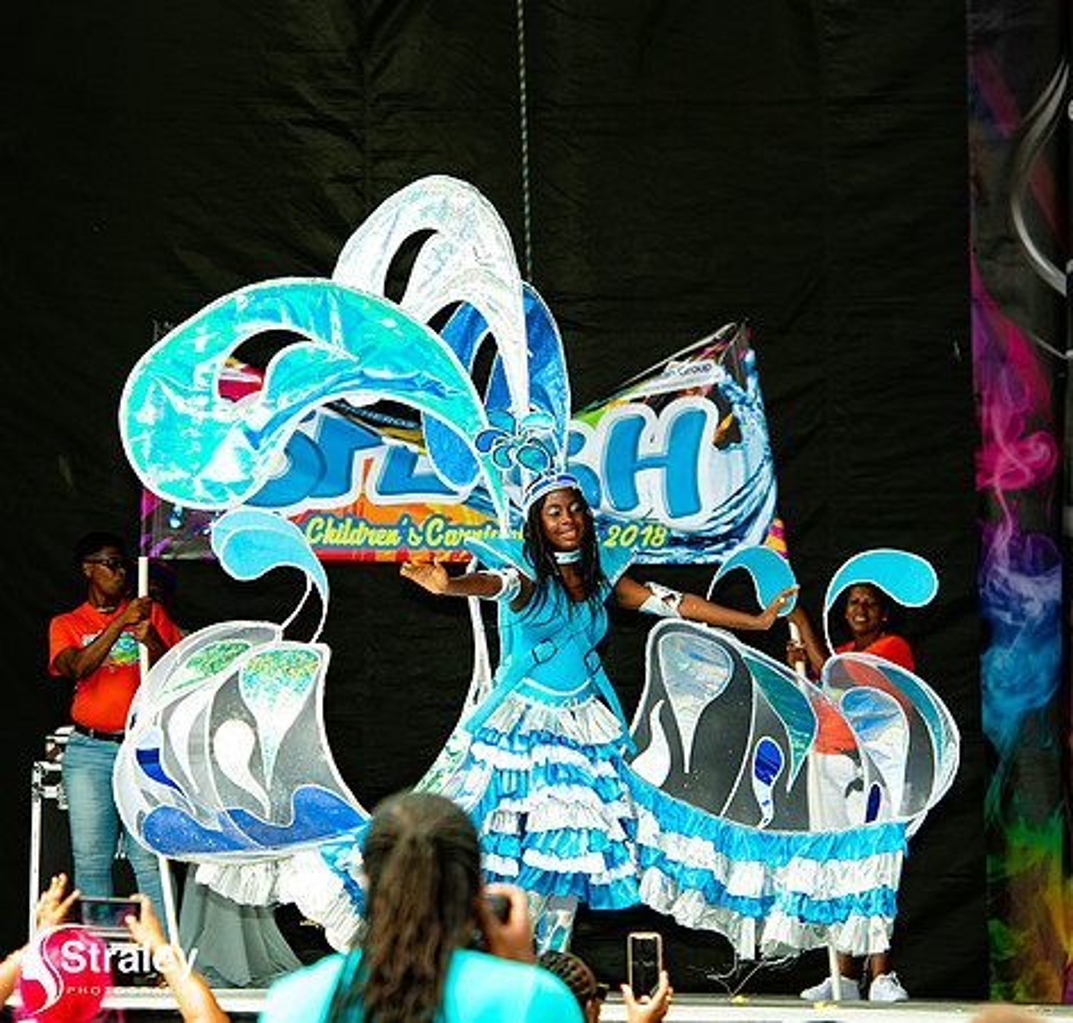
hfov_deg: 7.7
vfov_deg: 7.3
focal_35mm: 233
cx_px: 424
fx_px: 7975
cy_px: 571
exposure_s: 1/200
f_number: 5.6
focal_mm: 135
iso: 160
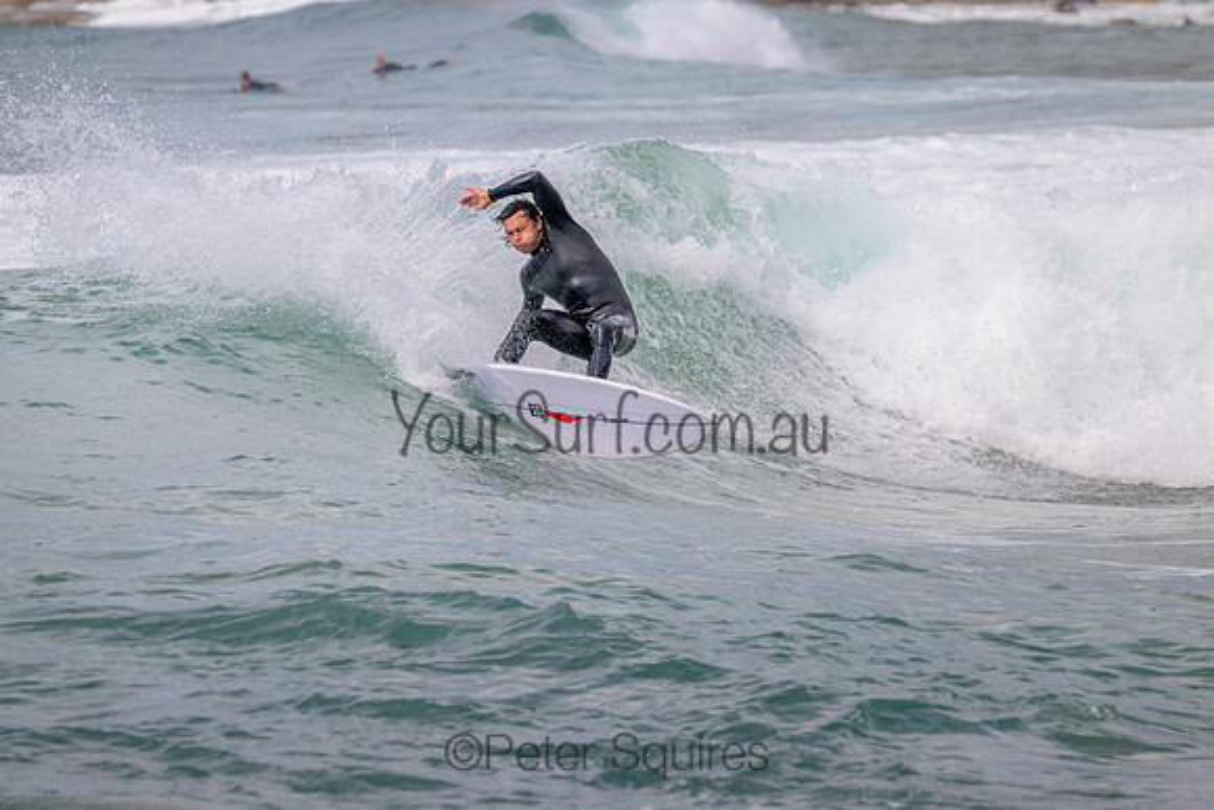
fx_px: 16190
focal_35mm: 480
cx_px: 607
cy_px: 405
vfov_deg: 2.9
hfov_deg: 4.3
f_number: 10
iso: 1250
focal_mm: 480
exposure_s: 1/2000
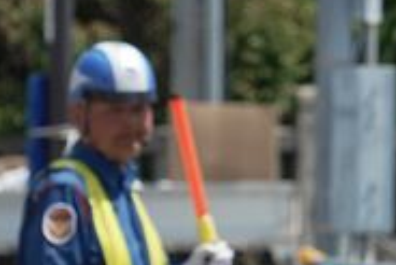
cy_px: -3
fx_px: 5889
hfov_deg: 3.8
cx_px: 747
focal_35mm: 535
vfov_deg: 2.6
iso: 125
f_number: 5.6
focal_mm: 123
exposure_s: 1/500
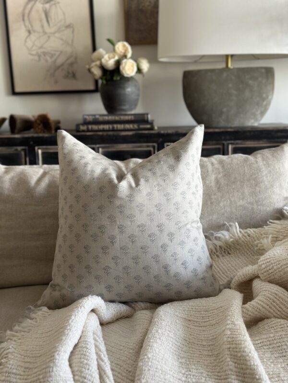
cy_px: 192
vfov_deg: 39.7
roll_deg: +2.0
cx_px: 144
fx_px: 532
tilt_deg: -10.1
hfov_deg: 30.3
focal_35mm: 48
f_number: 1.78
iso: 200
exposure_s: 1/60
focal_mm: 6.86
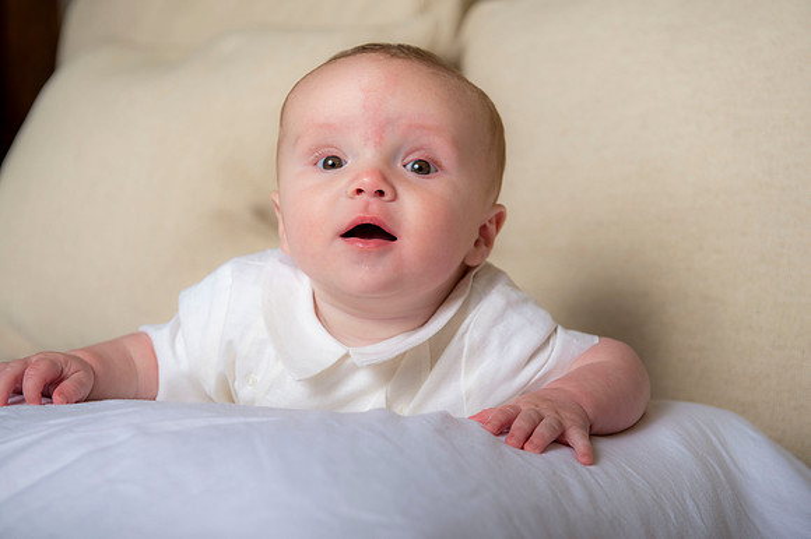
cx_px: 406
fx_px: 1396
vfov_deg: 21.9
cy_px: 270
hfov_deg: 32.4
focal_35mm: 62
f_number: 5
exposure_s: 1/200
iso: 200
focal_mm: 62
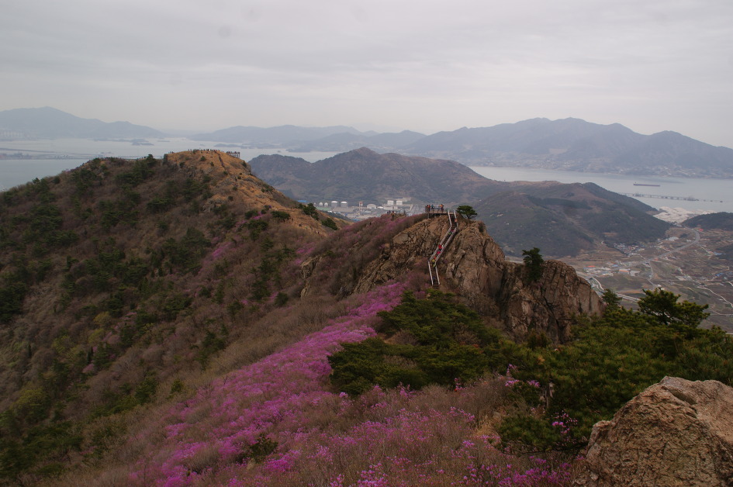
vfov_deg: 43.5
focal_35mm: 30
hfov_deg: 62.0
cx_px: 366
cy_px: 244
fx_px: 610
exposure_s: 1/60
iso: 100
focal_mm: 20
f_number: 8
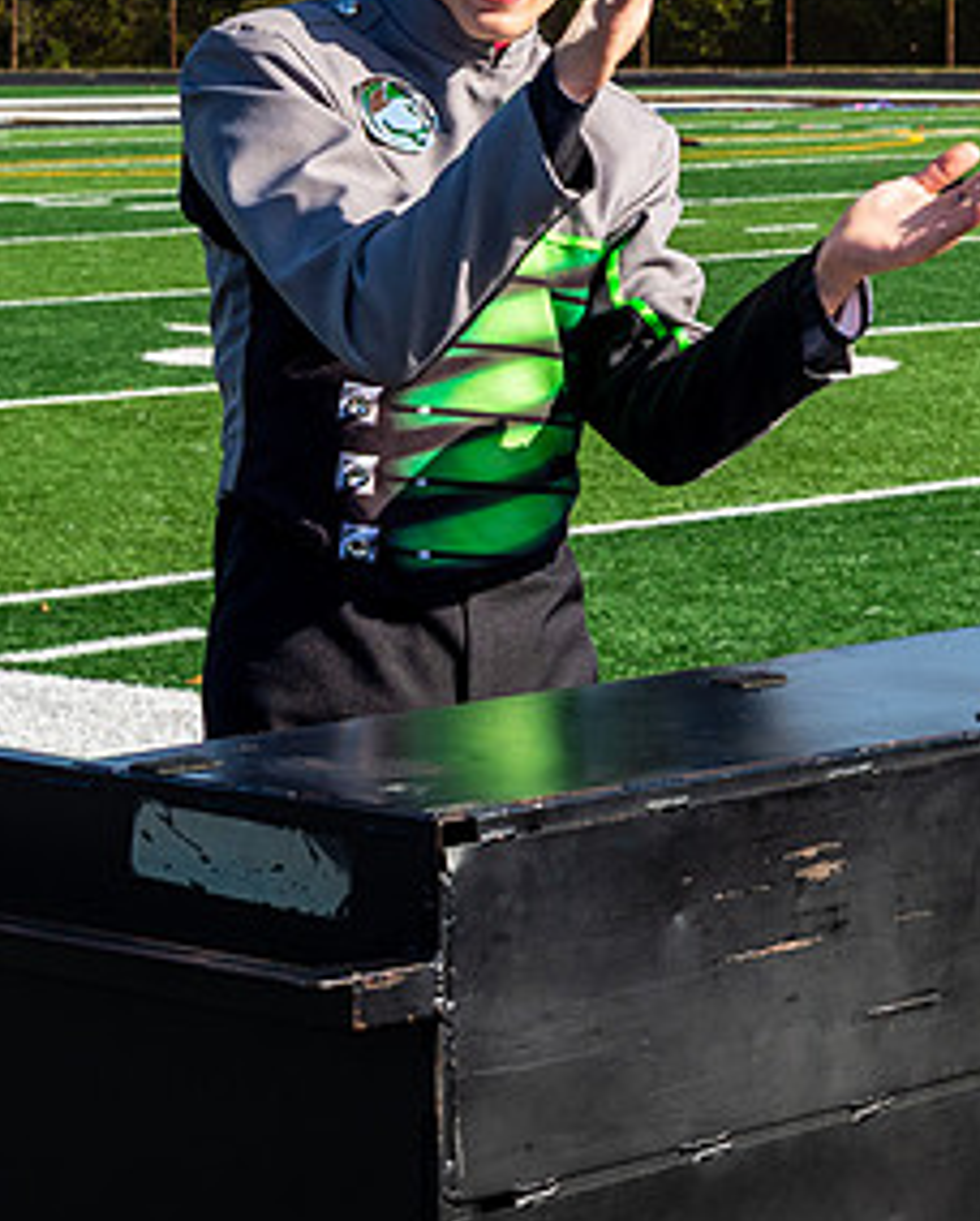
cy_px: 75
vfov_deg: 13.1
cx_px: 812
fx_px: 5246
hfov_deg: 10.6
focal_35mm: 145
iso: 400
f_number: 9
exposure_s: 1/800
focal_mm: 52
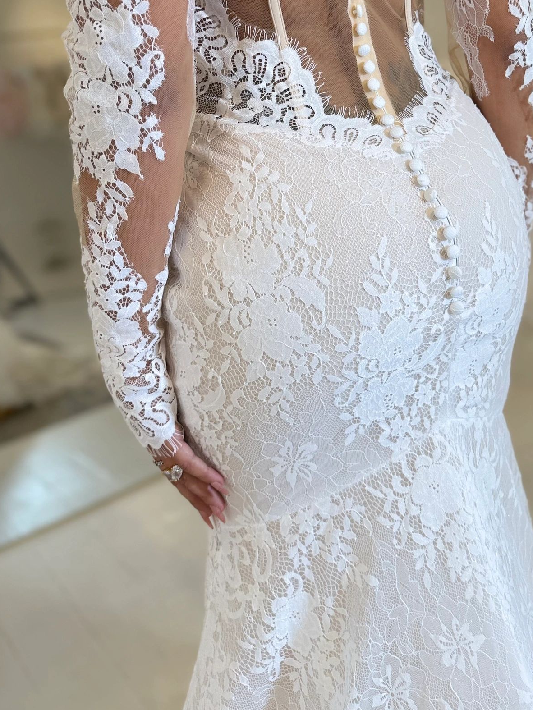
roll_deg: +5.9
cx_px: 344
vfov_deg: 46.0
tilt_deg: -11.0
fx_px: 800
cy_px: 171
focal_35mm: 39
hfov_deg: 36.5
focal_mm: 6.76
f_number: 1.78
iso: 64
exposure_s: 1/196
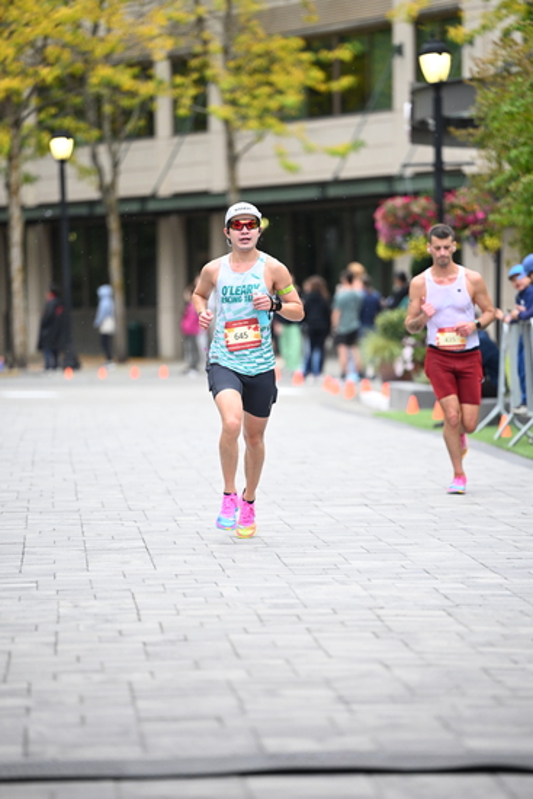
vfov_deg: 11.7
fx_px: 3884
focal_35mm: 175
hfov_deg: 7.9
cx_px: 266
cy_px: 400
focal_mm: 175
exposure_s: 1/1250
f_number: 2.8
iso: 1600
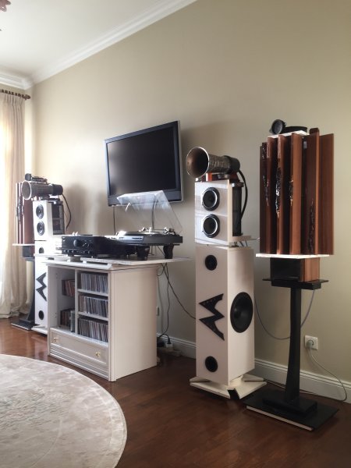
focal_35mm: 29
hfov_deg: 48.2
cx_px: 176
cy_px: 234
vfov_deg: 61.7
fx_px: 392
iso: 32
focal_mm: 4.15
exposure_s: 1/33
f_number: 2.2
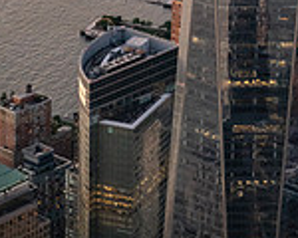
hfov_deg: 9.1
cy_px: -119
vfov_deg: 7.2
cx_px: 240
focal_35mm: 211
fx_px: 1861
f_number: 2.8
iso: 8000
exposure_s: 1/800
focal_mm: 75
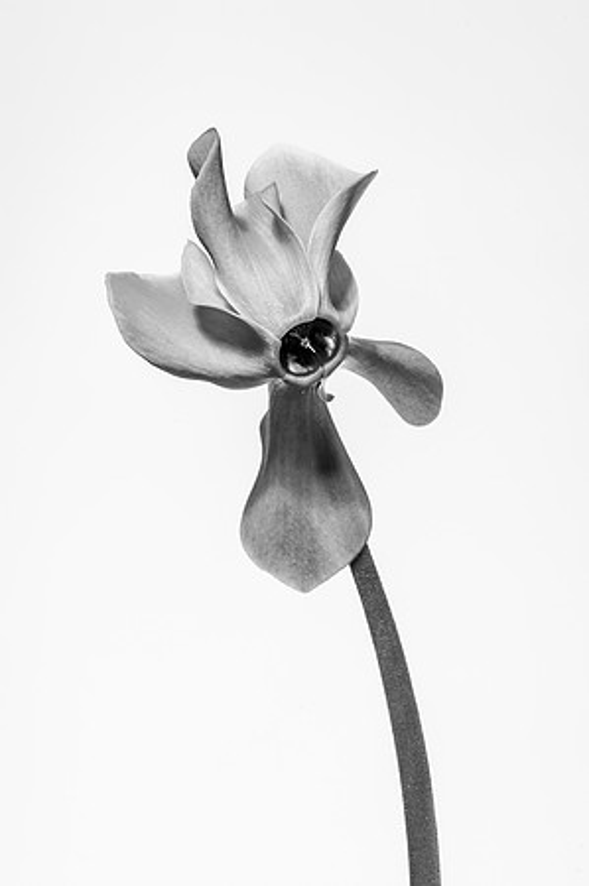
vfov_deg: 33.4
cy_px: 443
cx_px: 294
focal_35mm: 60
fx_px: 1476
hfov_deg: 22.6
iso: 200
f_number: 22
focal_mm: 60
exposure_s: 2
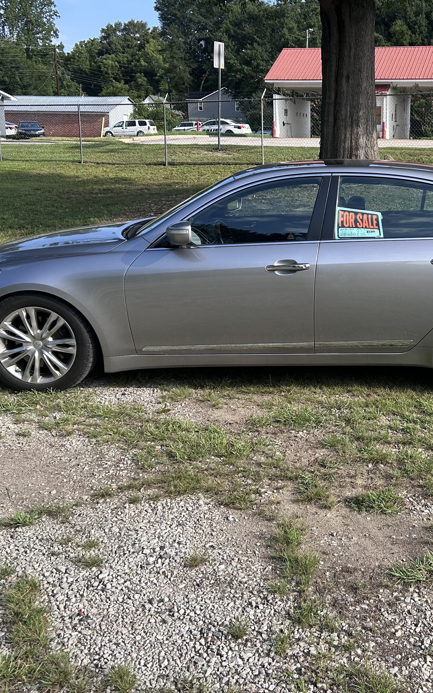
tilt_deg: -11.6
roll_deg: -1.0
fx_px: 774
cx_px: 363
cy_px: 310
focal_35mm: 41
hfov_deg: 30.3
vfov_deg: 48.1
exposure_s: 1/1838
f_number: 1.5
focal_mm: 5.7
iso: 50
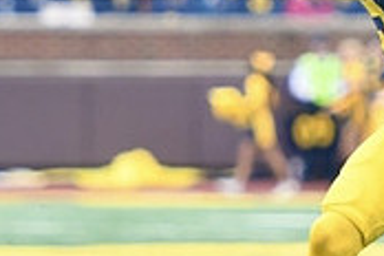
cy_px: 95
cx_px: 404
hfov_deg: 2.6
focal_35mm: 802
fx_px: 8554
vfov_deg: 1.7
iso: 800
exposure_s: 1/1250
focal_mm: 160
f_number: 2.8
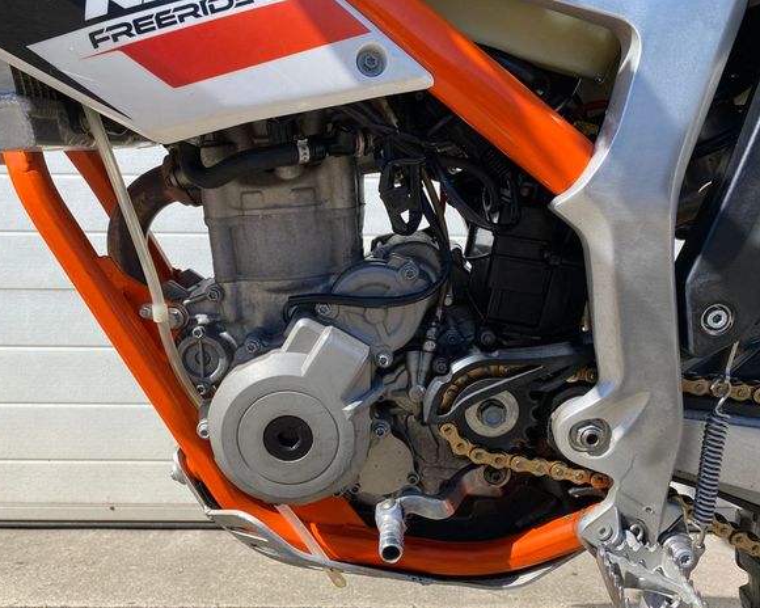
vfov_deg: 51.5
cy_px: 313
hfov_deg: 62.2
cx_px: 384
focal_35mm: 28
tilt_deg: -1.6
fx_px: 630
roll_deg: -1.5
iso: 32
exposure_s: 1/1701
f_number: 1.8
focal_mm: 4.25
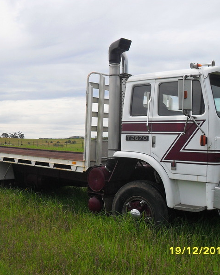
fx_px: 374
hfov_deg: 32.7
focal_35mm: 46
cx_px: 110
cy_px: 138
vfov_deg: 40.3
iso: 100
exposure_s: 1/250
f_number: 8.9
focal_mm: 6.2
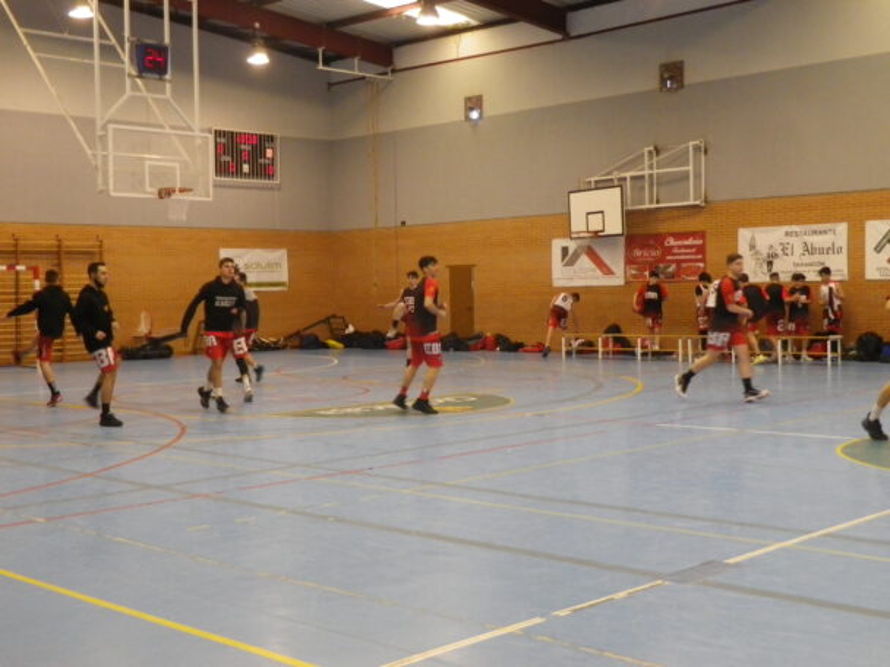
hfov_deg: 41.2
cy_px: 334
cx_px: 445
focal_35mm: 46
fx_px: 1183
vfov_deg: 31.5
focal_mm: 8.2
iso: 400
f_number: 4.2
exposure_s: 1/50
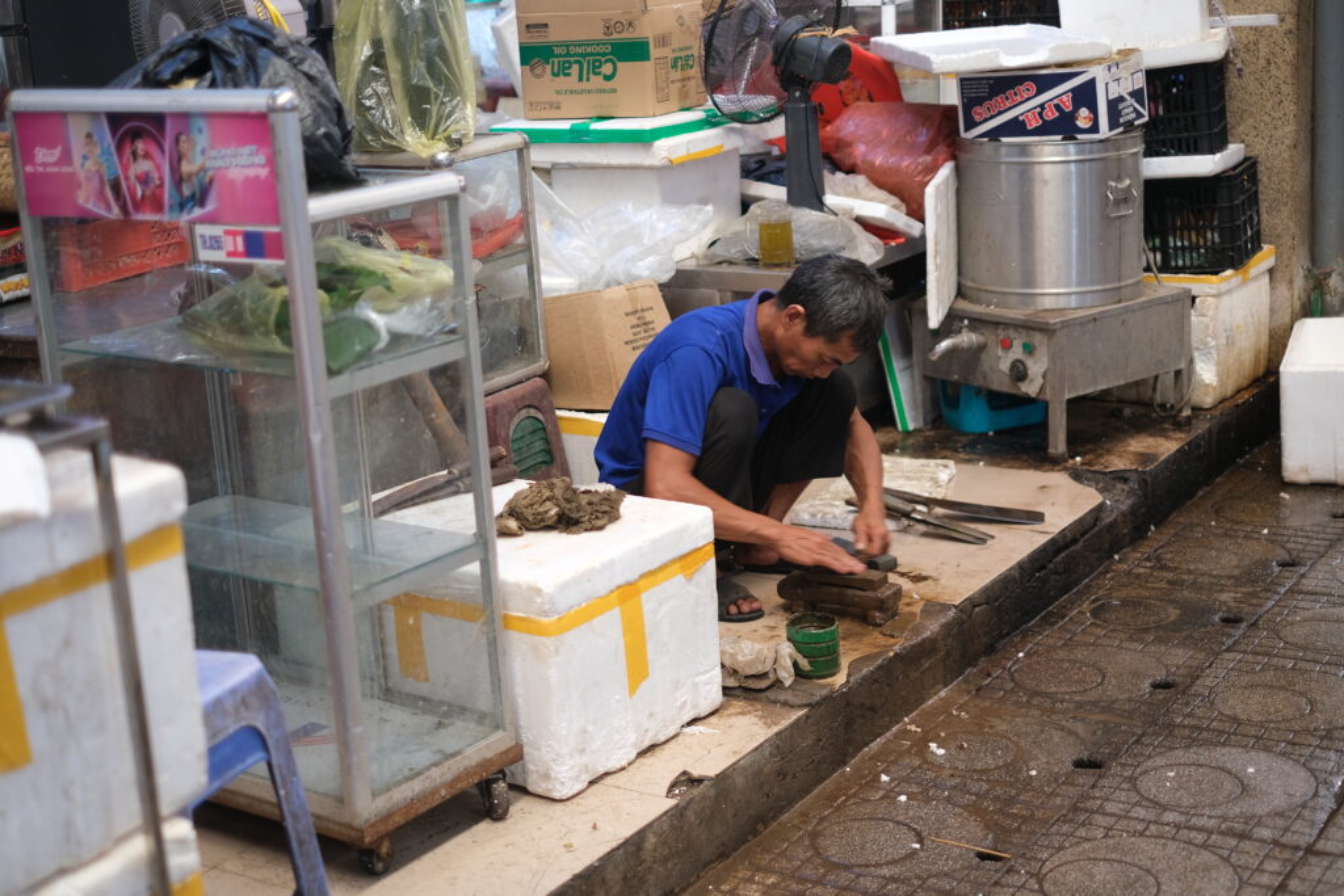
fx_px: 1979
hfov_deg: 37.5
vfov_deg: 25.5
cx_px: 672
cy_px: 448
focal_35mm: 53
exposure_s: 1/50
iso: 160
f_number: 1.4
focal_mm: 35
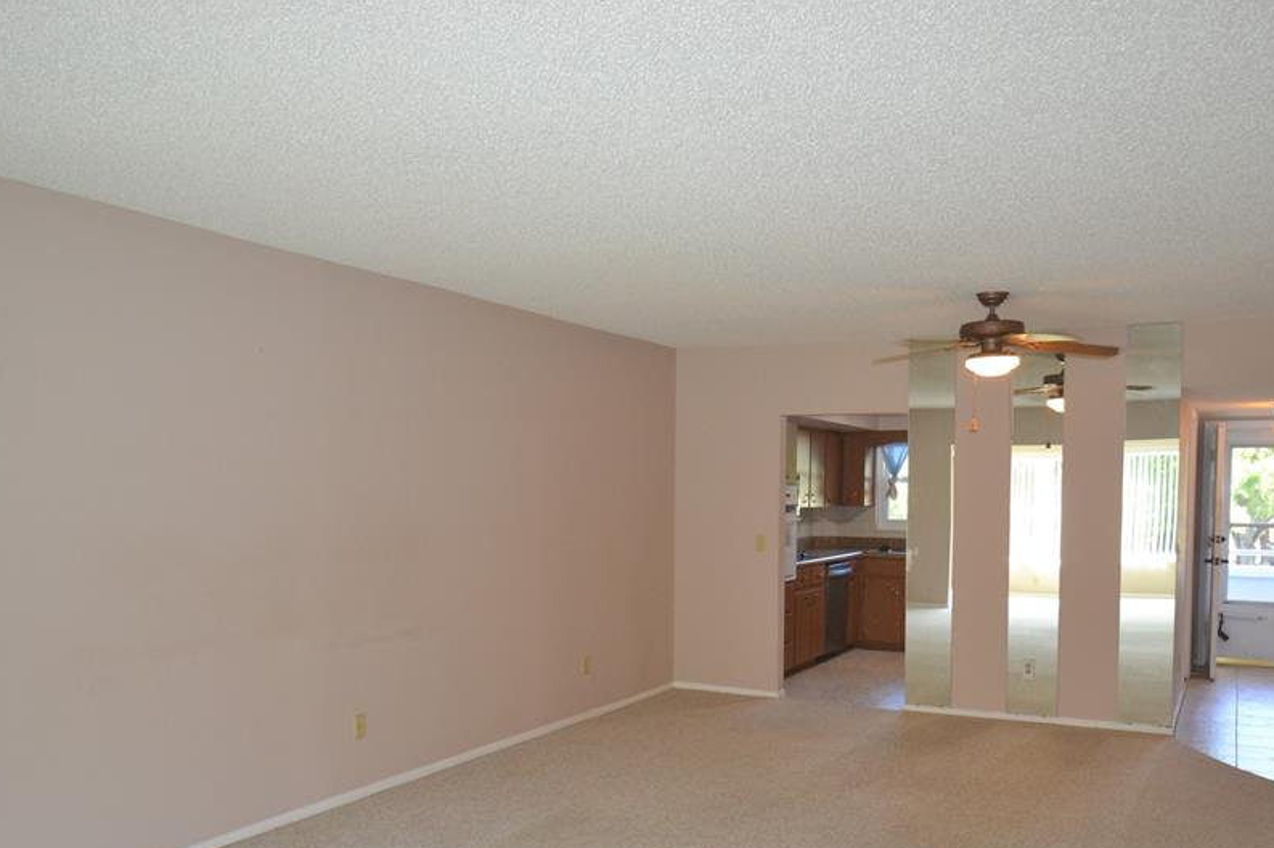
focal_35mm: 31
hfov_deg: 60.3
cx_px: 651
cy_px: 544
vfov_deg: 41.9
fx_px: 1097
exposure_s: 1/60
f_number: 4.2
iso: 640
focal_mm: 16
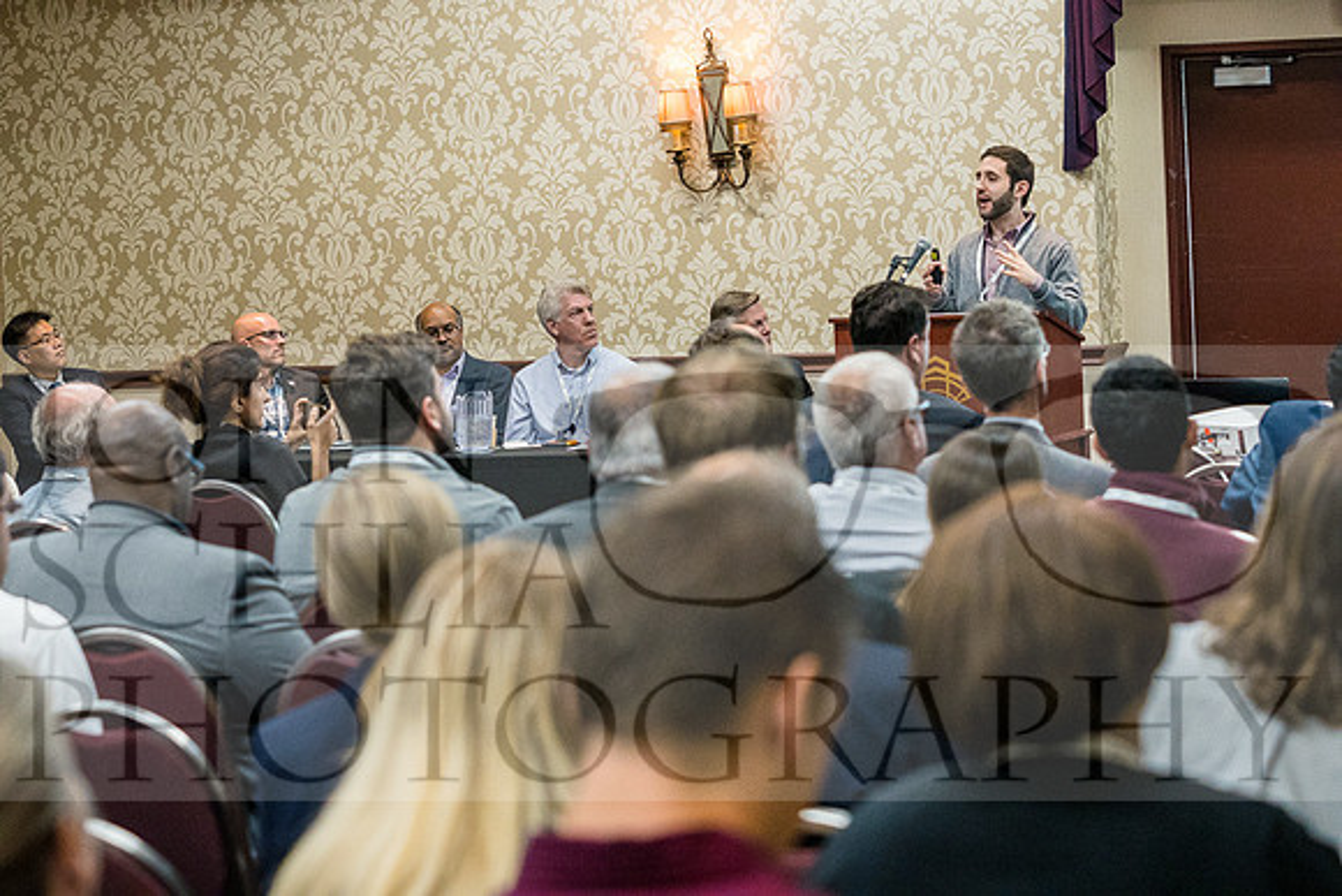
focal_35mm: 105
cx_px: 671
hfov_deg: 19.5
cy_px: 448
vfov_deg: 13.0
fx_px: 3915
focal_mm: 70
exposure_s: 1/160
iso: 3200
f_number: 3.5
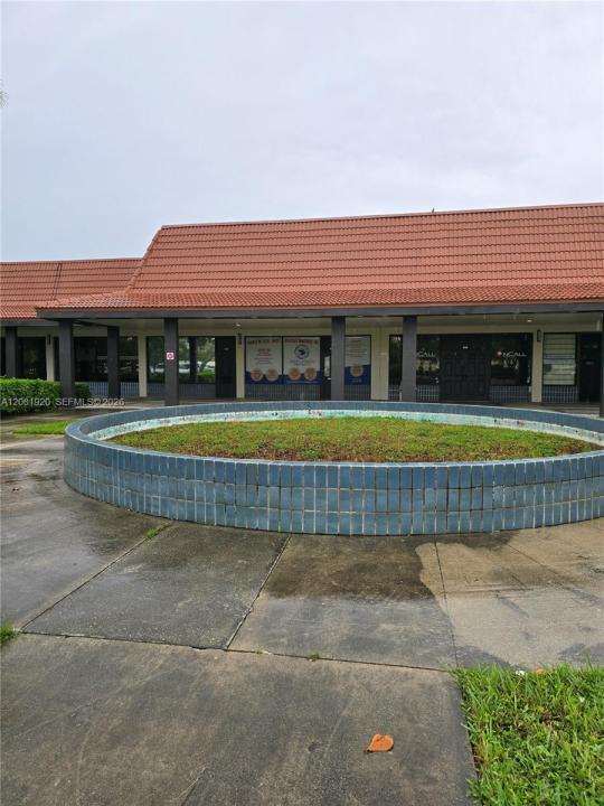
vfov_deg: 73.9
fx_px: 535
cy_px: 403
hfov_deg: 58.9
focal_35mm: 23
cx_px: 302
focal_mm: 6.3
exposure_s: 1/180
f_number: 1.7
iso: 20
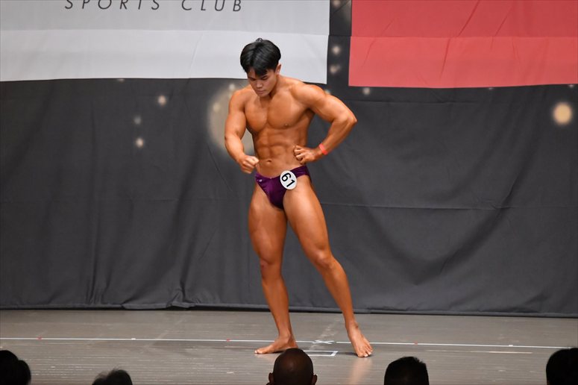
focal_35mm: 217
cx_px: 289
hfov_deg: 9.5
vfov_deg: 6.3
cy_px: 192
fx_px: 3482
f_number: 5.6
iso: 6400
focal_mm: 145
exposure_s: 1/400
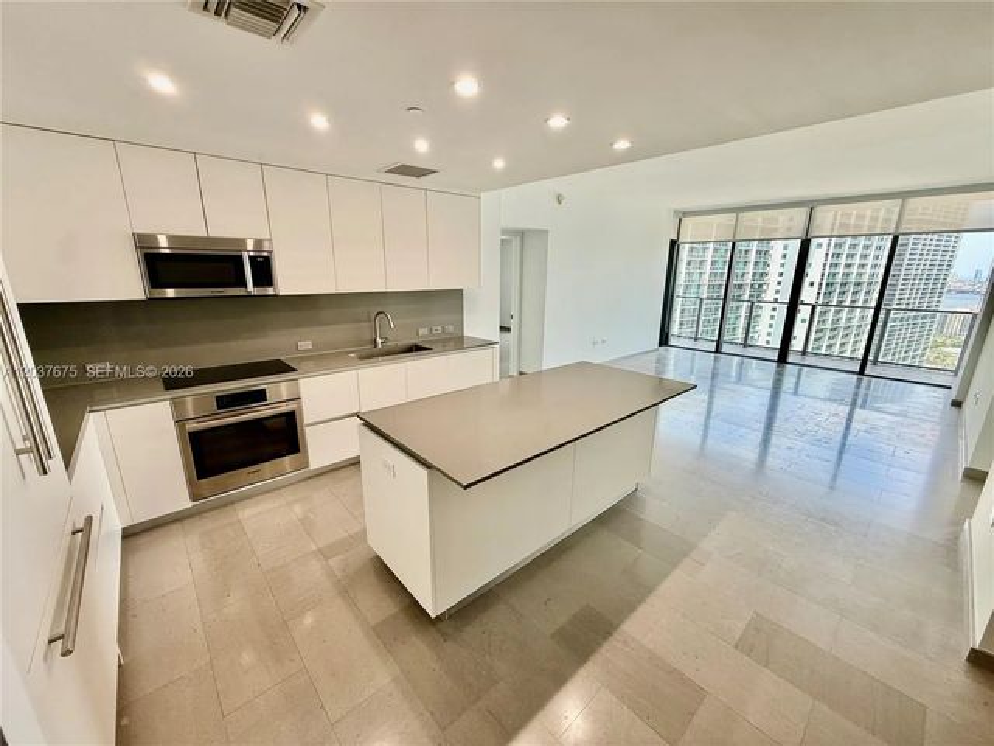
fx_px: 402
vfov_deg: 85.7
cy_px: 373
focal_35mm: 14
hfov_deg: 102.1
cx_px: 497
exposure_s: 1/120
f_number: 2.2
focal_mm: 2.22
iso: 80
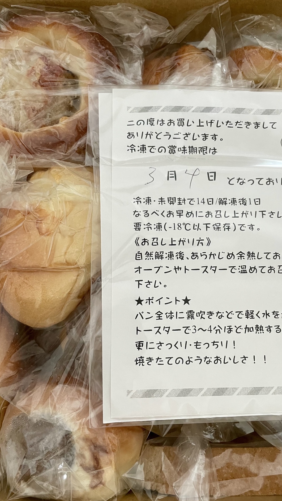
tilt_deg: -76.8
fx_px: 399
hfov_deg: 38.9
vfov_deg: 64.3
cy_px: 251
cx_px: 154
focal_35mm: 30
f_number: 1.6
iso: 160
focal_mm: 4.2
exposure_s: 1/60
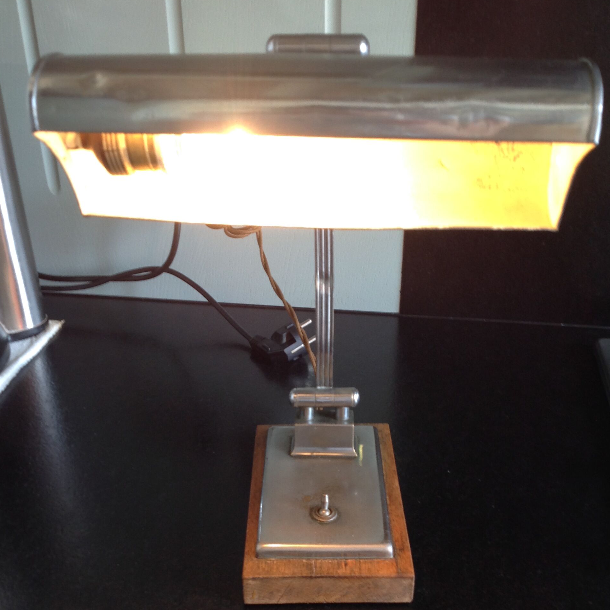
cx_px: 302
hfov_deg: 40.0
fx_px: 837
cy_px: 411
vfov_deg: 39.5
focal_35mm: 42
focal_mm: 4.28
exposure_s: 1/24
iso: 50
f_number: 2.4
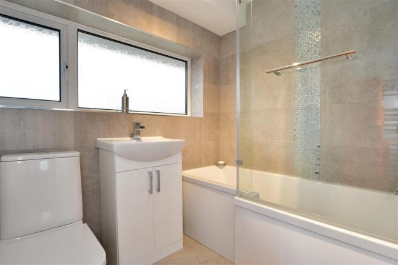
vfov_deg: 70.4
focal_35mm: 17
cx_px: 199
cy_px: 132
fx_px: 188
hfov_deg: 93.3
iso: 200
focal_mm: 11.5
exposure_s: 1/5
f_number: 8
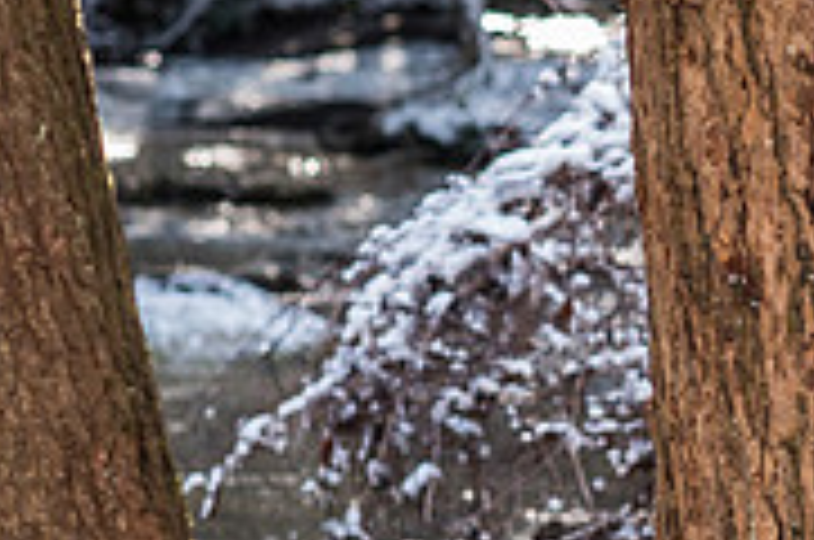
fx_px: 6162
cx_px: 1241
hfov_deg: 7.4
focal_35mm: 273
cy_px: 412
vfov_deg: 5.0
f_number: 3.2
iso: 800
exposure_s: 1/250
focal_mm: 85
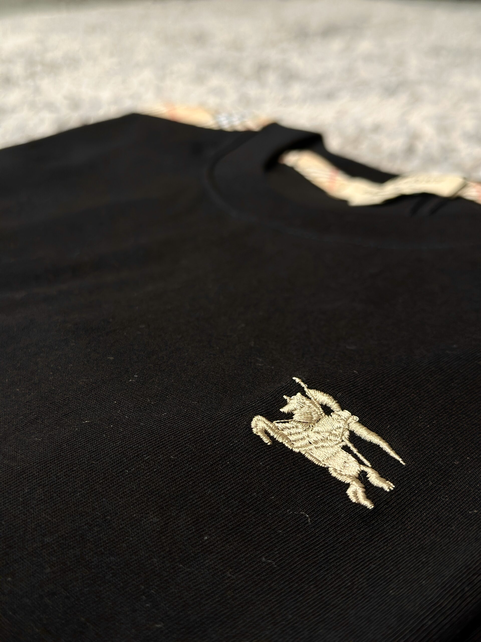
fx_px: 889
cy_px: 321
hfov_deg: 30.3
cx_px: 240
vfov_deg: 39.7
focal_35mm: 48
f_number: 1.78
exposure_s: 1/60
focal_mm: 6.86
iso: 125
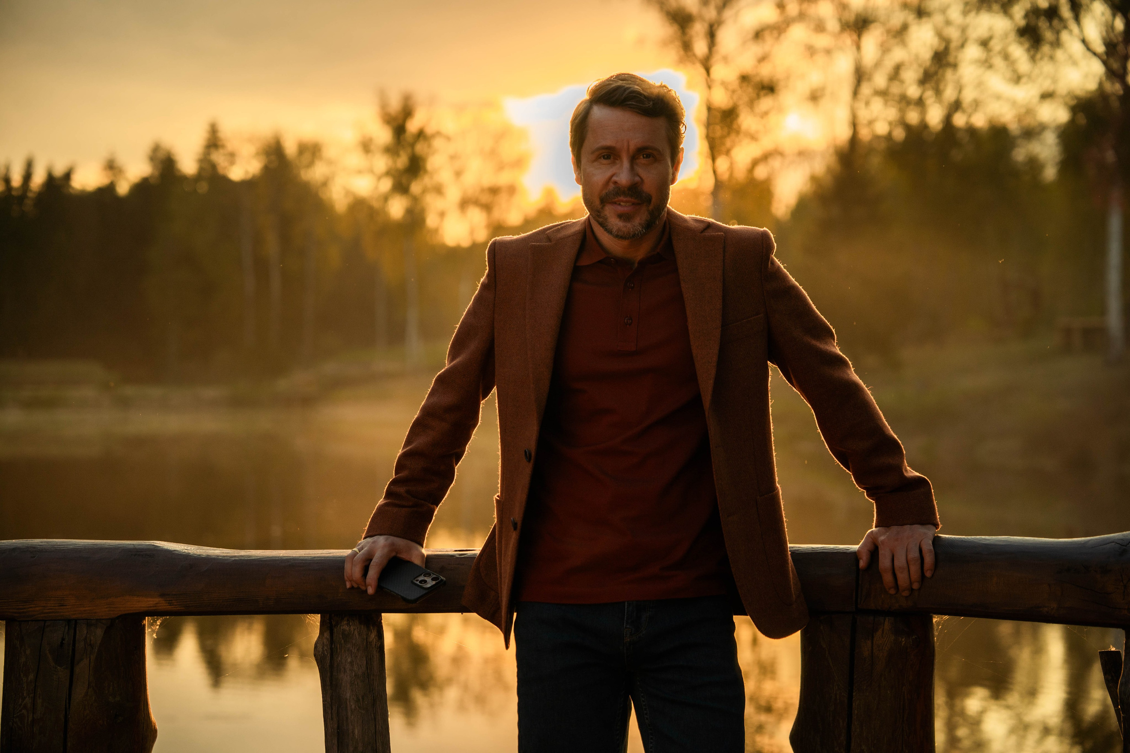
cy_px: 376
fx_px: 2197
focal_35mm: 70
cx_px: 565
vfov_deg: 19.5
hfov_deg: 28.8
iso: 250
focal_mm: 70
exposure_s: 1/500
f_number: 2.8
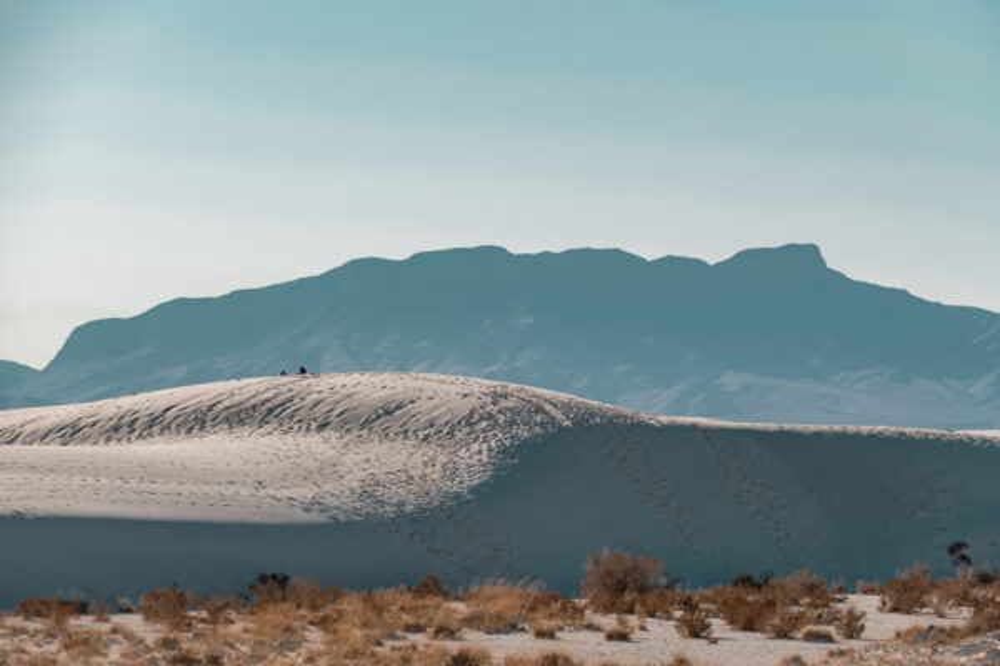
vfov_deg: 7.2
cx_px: 500
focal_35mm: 191
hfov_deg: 10.8
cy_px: 333
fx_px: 5305
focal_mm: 69.6
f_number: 4
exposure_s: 1/2500
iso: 125
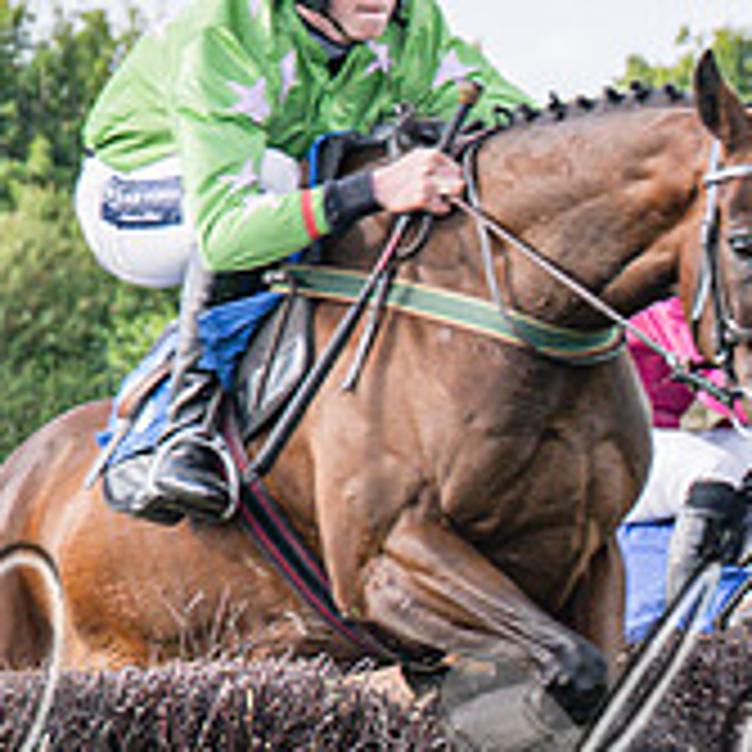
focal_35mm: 423
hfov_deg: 4.1
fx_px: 10396
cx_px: 964
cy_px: 720
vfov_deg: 4.1
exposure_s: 1/1250
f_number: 4
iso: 400
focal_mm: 70
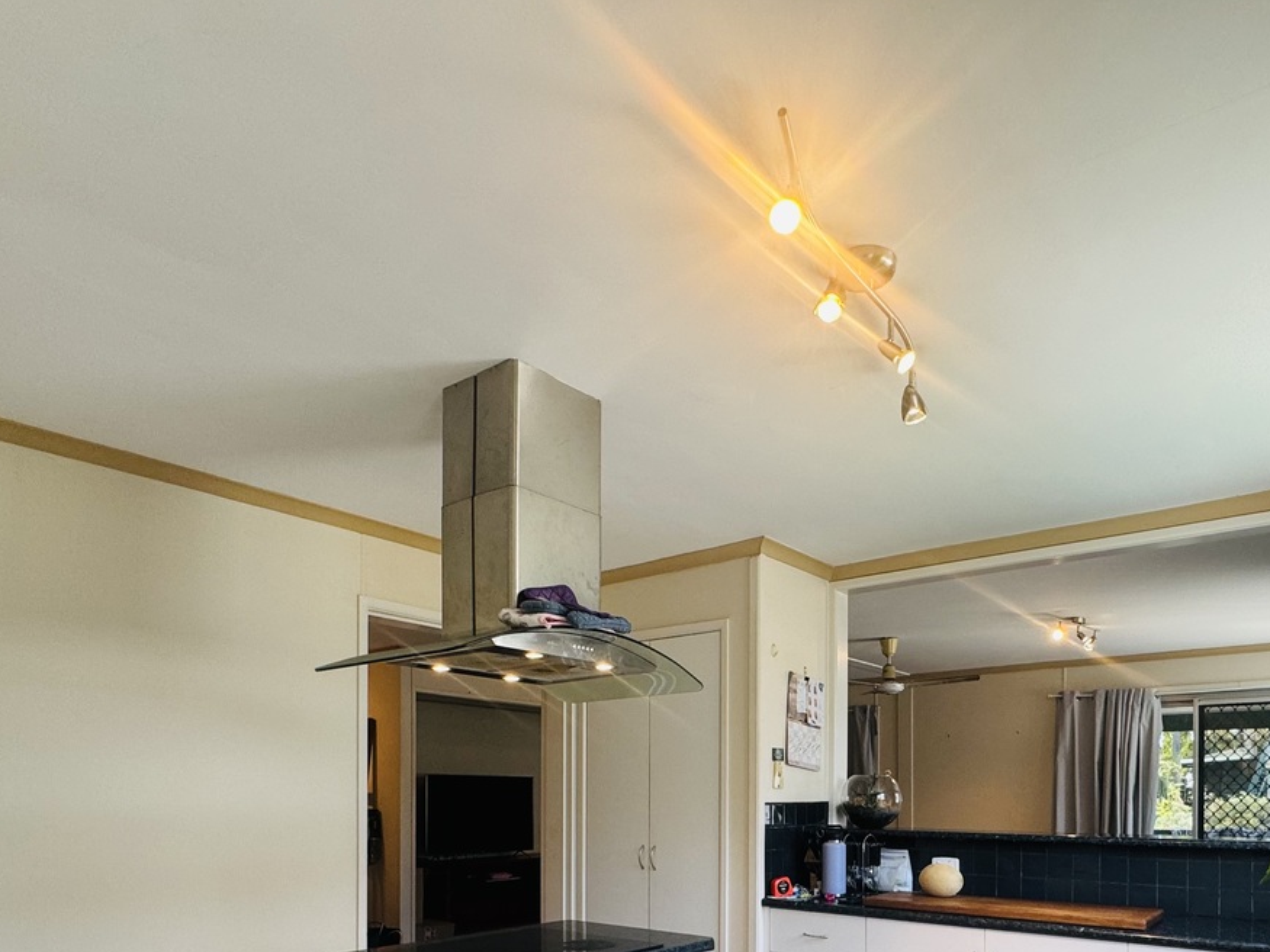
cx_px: 684
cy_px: 802
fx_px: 880
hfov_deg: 71.5
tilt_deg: +0.8
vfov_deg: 52.0
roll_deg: +0.8
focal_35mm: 24
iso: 125
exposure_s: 1/100
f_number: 2.2
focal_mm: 2.22
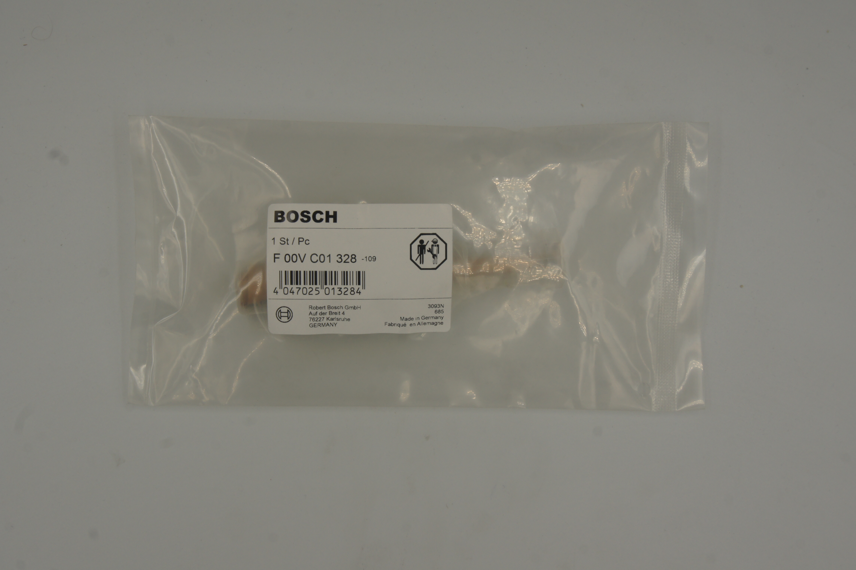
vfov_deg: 25.7
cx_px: 428
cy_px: 285
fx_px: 1248
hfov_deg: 37.9
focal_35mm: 52
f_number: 11
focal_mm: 35
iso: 200
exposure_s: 1/125
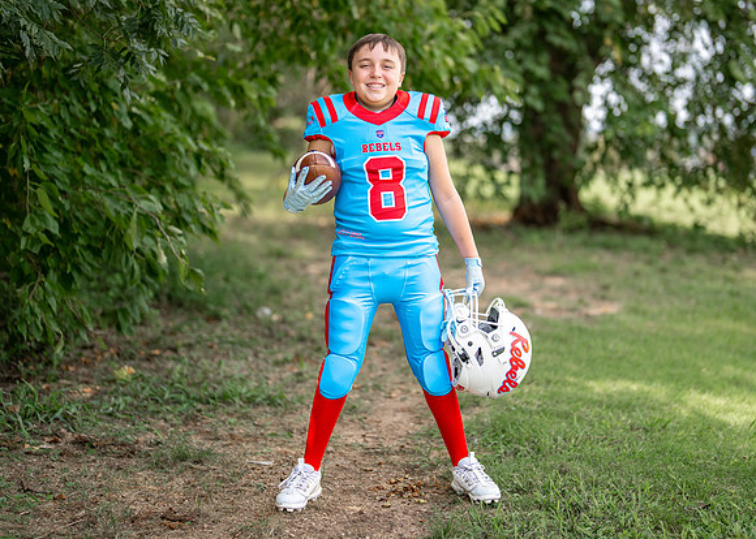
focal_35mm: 66
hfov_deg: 29.7
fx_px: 1423
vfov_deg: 21.5
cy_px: 231
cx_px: 410
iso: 100
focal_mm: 50
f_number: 1.2
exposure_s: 1/2500
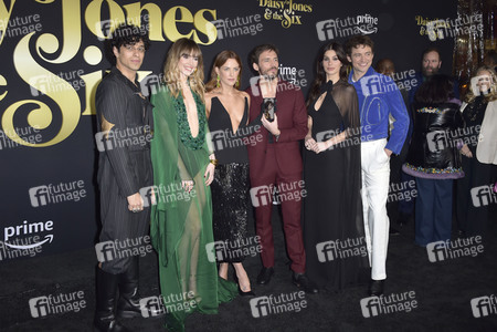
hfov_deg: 53.1
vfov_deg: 36.9
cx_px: 248
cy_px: 166
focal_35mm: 36
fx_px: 497
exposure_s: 1/250
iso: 500
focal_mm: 36
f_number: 6.3
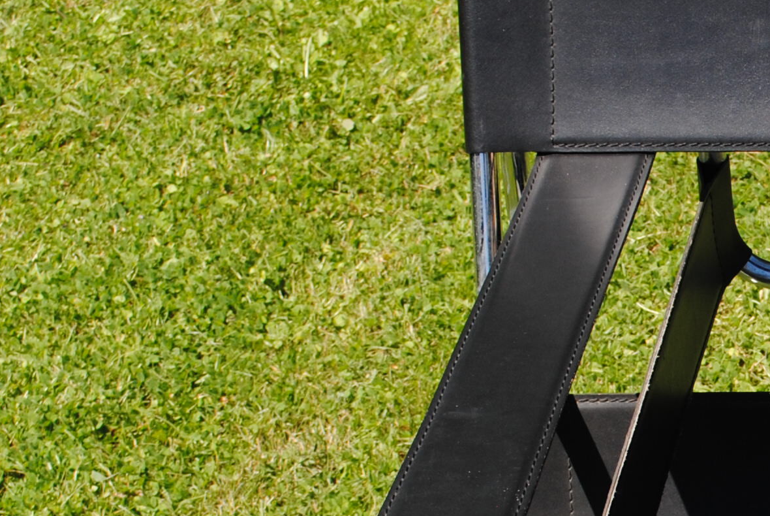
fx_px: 2741
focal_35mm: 128
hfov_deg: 15.4
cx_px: 946
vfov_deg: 10.6
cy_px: 602
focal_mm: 26
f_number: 7.1
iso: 100
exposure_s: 1/200
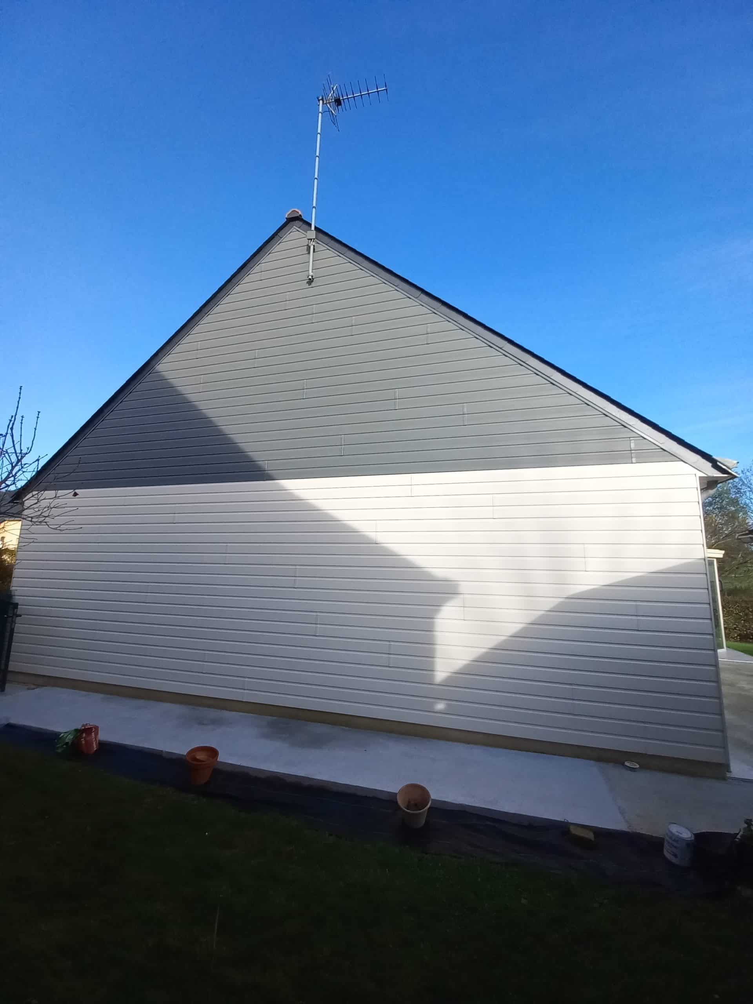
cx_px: 376
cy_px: 502
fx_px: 377
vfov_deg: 106.2
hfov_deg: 89.9
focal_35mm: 13
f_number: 2.2
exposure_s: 1/531
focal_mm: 1.42
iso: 40
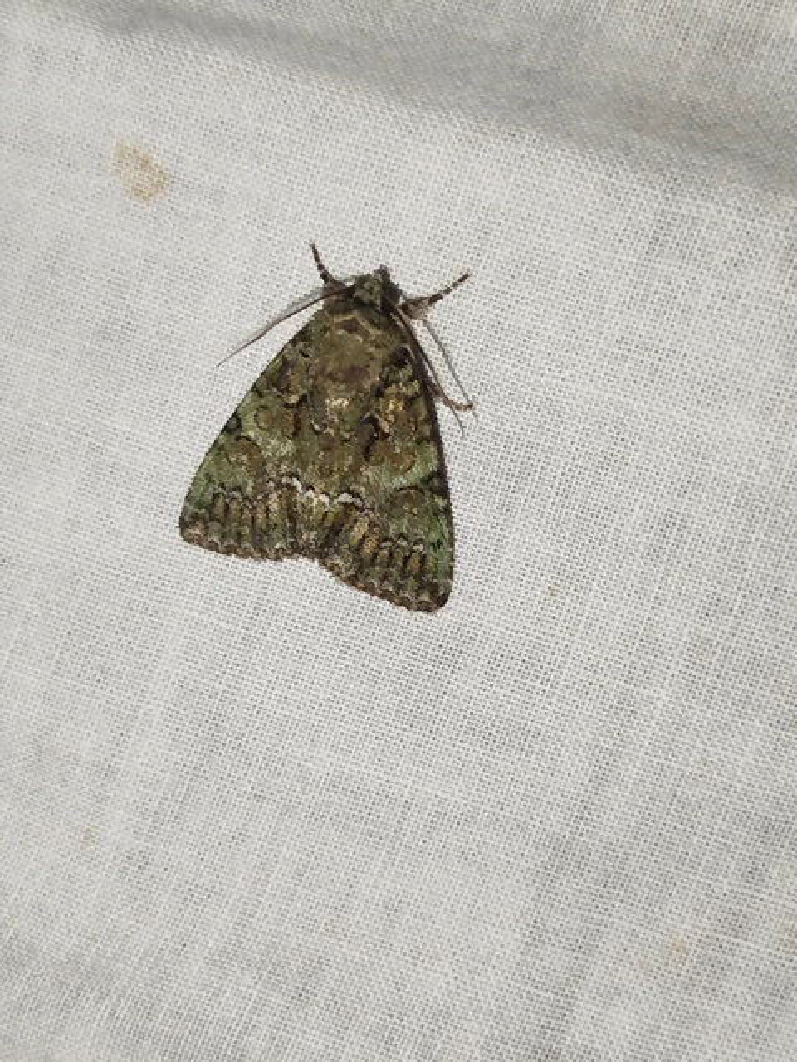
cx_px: 398
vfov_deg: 32.2
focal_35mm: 60
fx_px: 1842
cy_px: 531
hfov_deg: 24.4
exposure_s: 1/50
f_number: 1.7
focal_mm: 5.31
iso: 125
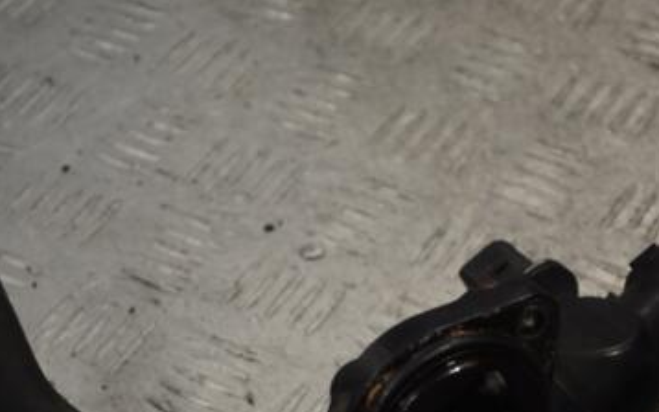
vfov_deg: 9.3
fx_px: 2531
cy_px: 351
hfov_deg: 14.8
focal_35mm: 141
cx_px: 339
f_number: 5.6
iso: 100
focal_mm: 55
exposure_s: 1/50
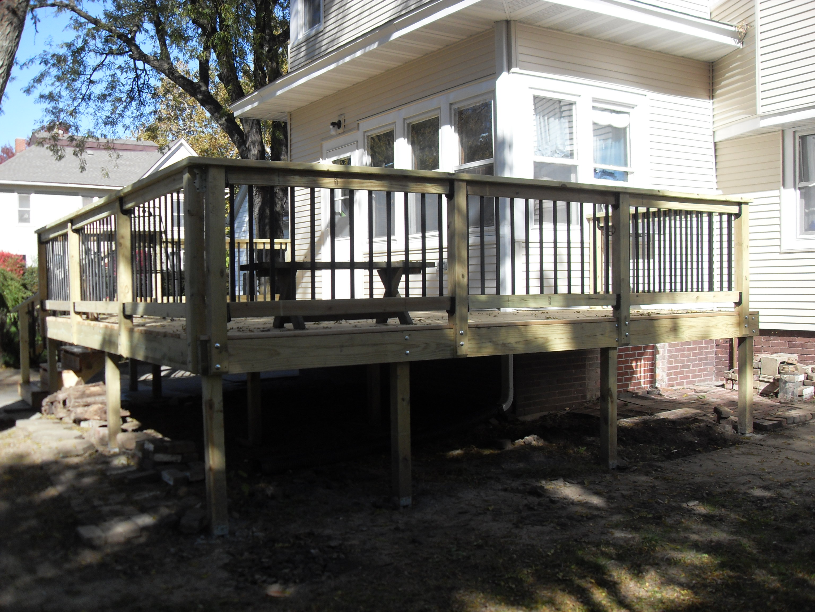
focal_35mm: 34
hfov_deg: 54.0
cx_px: 408
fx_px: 800
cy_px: 306
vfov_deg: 41.8
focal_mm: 6.3
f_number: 7
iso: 80
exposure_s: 1/125
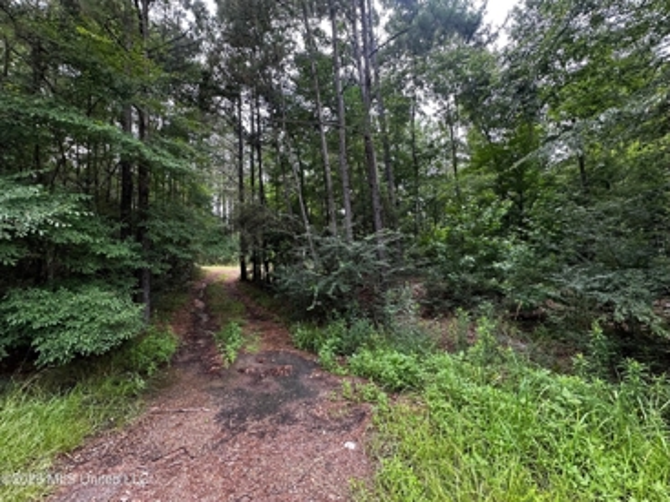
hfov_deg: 102.1
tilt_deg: +1.8
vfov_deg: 85.6
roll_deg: +1.4
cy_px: 251
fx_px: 271
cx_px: 335
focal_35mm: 14
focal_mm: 2.22
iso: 125
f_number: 2.2
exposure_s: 1/99
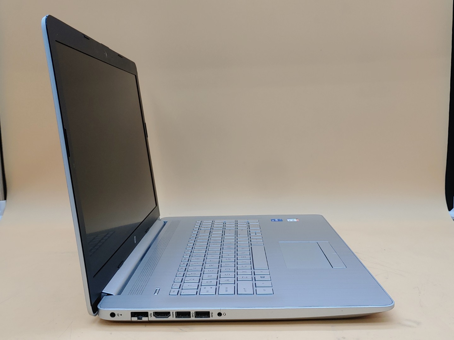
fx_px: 472
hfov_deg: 51.4
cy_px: 170
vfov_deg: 39.7
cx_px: 227
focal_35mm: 36
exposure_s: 1/123
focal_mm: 4.36
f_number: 1.8
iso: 50
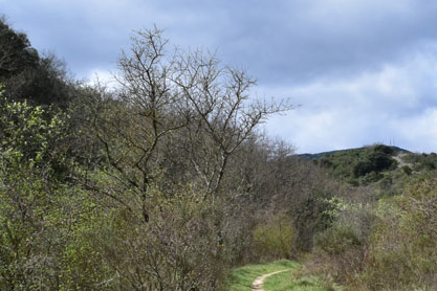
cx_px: 312
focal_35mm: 72
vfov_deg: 18.5
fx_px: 874
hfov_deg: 27.8
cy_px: 284
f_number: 14
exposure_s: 1/400
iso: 400
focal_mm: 20
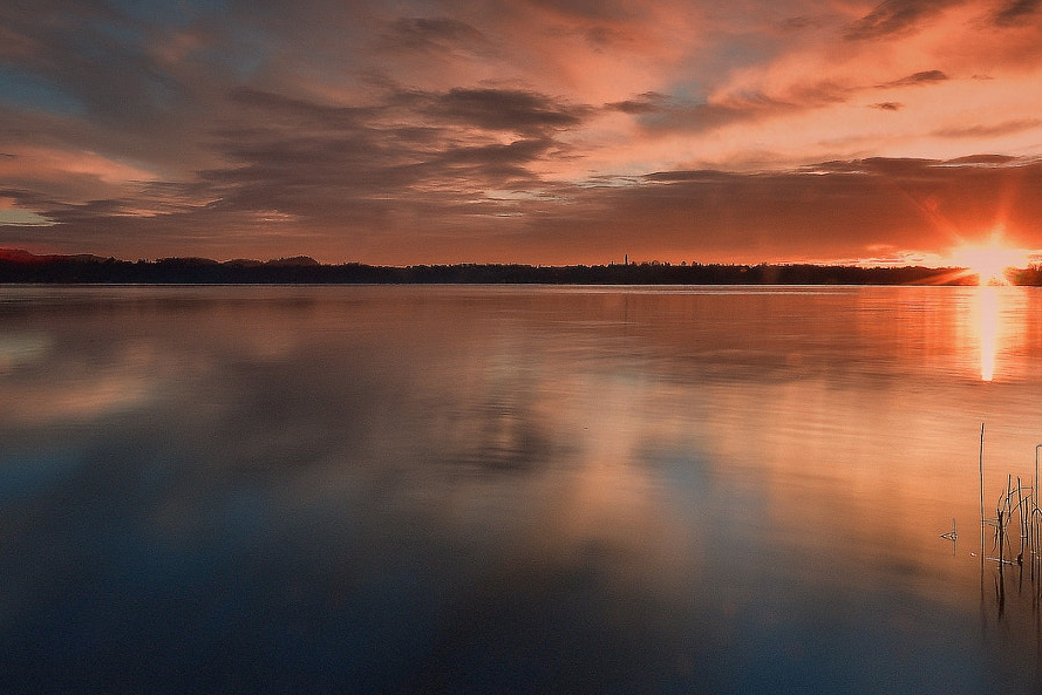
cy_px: 242
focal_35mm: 27
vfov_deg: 47.3
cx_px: 513
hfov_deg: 67.4
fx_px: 782
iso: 100
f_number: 18
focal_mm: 10
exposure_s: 4
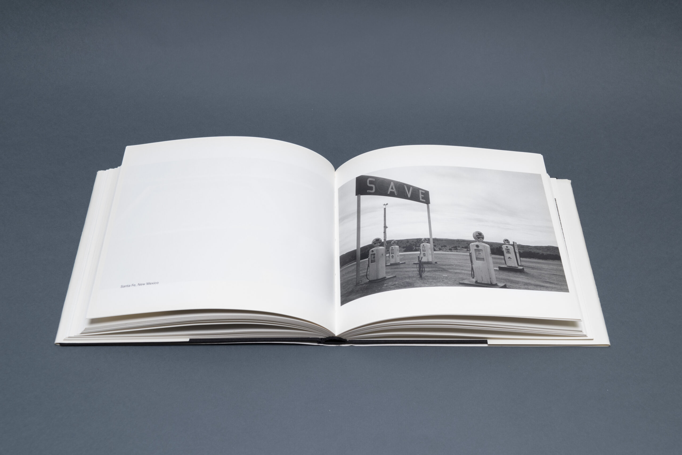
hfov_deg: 51.3
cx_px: 341
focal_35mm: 38
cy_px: 228
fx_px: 710
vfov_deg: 35.5
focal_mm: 25
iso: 200
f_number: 8
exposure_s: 1/125
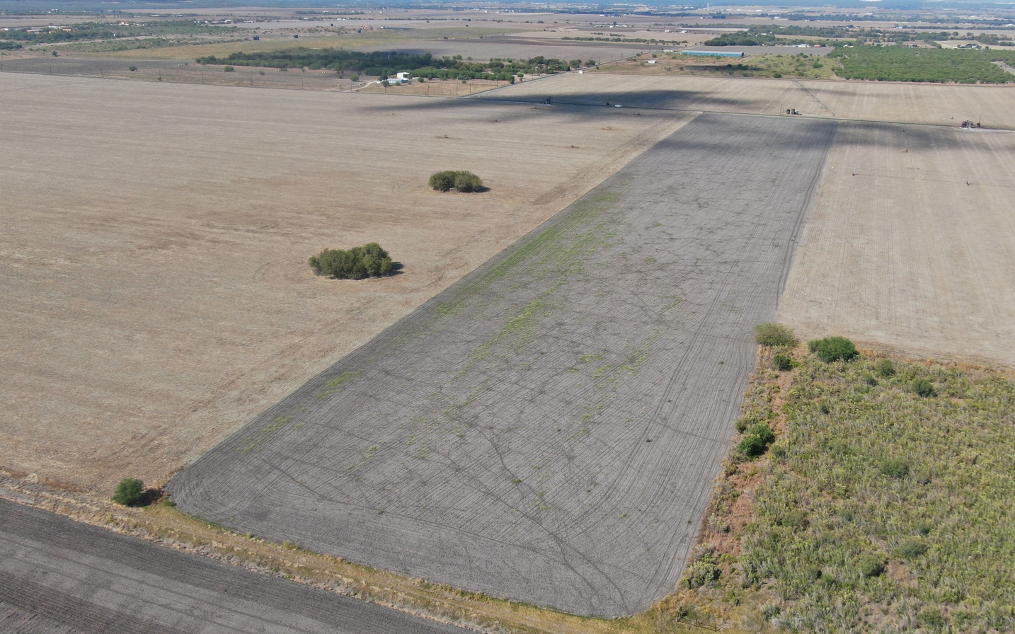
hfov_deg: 58.1
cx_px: 506
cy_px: 313
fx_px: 913
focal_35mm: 33
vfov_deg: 38.3
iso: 100
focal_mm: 5.33
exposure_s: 1/1000
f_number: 3.1
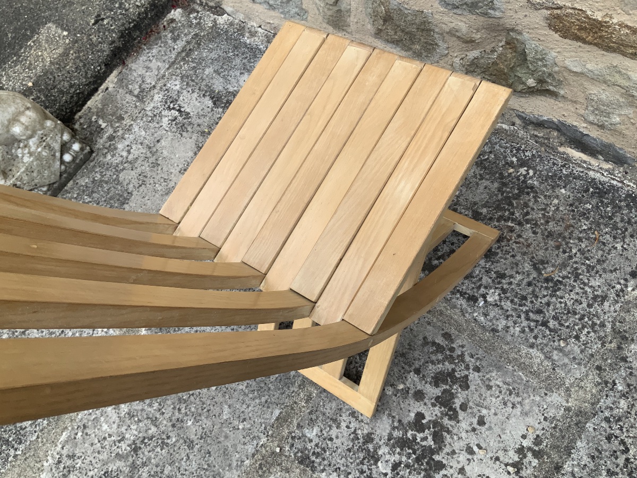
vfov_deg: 48.2
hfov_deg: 61.7
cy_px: 239
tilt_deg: -63.2
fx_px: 534
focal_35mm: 29
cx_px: 318
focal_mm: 3
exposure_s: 1/450
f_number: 1.8
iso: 16
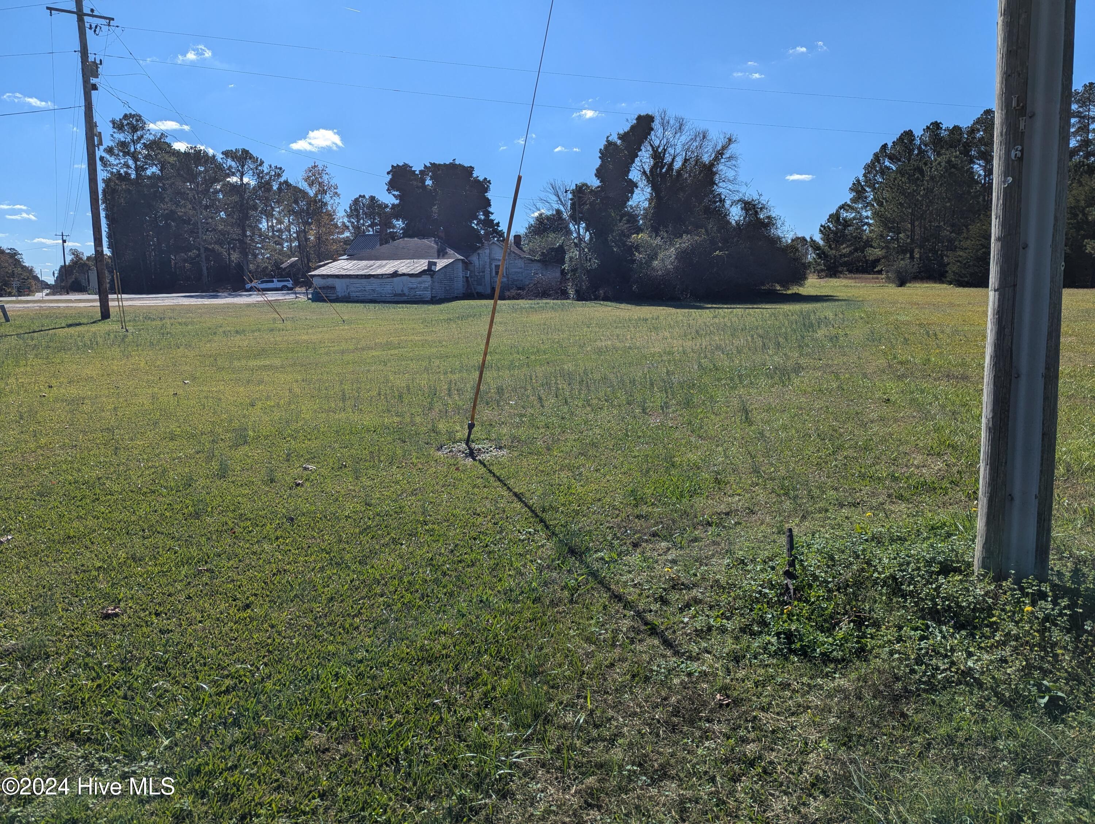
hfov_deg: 71.5
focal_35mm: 24
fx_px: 760
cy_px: 412
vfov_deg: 56.9
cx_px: 548
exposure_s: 1/3774
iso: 48
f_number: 1.85
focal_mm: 6.81
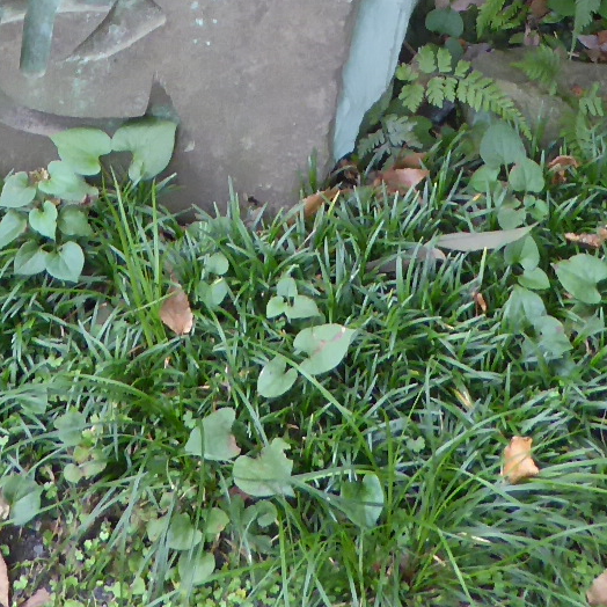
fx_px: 2143
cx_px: 236
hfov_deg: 16.1
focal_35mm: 108
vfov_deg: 14.8
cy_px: -348
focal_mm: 4.3
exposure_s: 1/60
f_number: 3.3
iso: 250
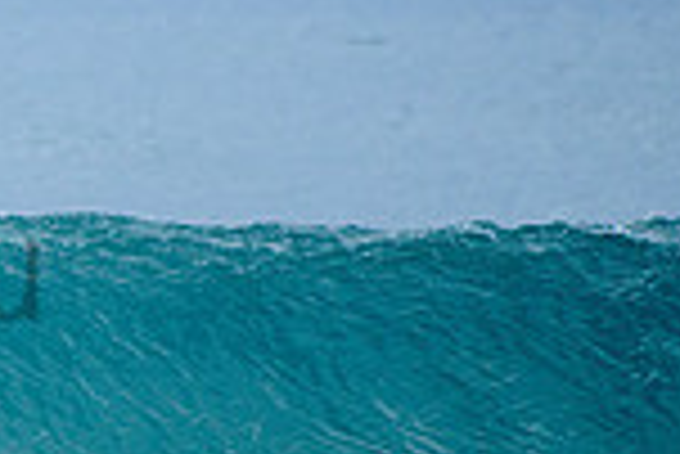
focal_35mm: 1917
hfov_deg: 1.1
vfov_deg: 0.7
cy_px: 218
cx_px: -437
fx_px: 36244
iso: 400
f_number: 5.6
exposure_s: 1/2000
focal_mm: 500
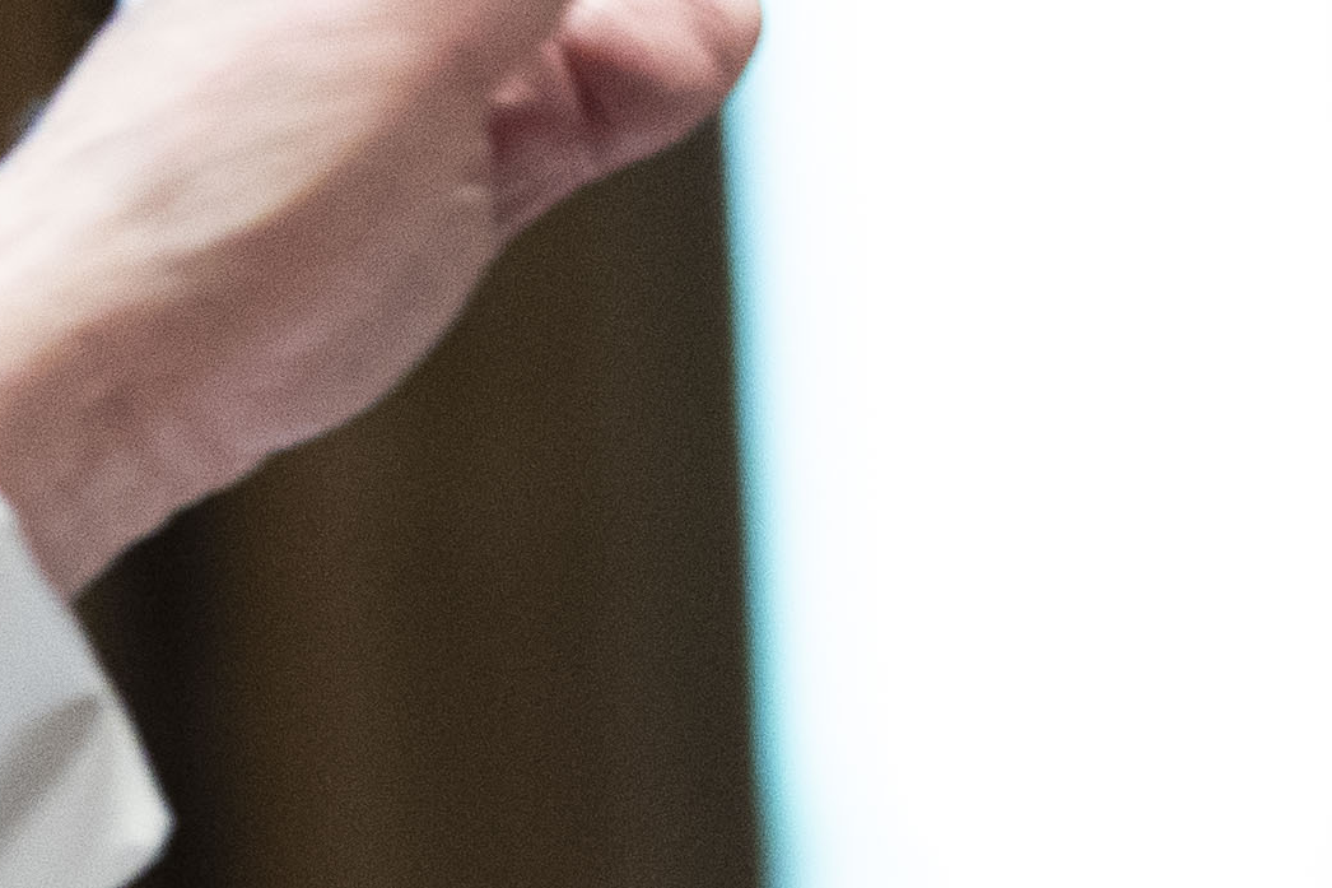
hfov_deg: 2.8
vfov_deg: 1.9
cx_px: -1333
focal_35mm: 740
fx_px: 27374
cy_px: 336
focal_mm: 129
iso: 3200
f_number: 2.8
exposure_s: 1/200
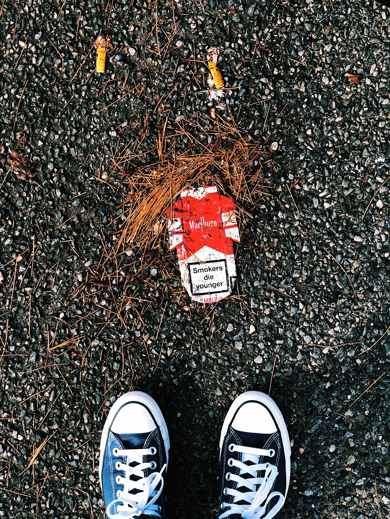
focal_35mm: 52
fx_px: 781
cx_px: 195
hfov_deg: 28.0
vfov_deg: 36.8
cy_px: 260
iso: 16
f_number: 2.4
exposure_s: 1/120
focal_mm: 6
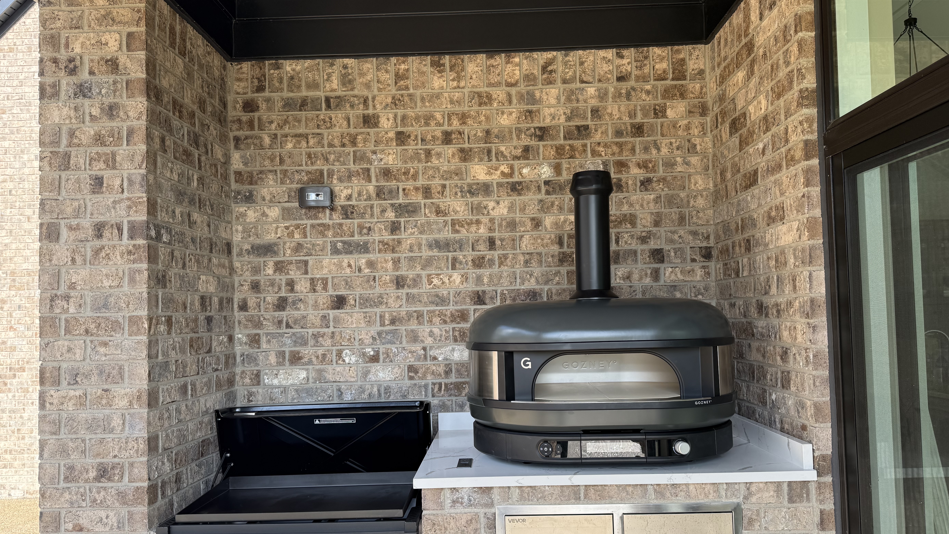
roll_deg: +1.4
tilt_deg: +2.0
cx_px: 489
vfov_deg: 42.9
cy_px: 292
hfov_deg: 69.8
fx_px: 679
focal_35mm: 27
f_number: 1.78
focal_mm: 6.76
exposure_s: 1/393
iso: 80
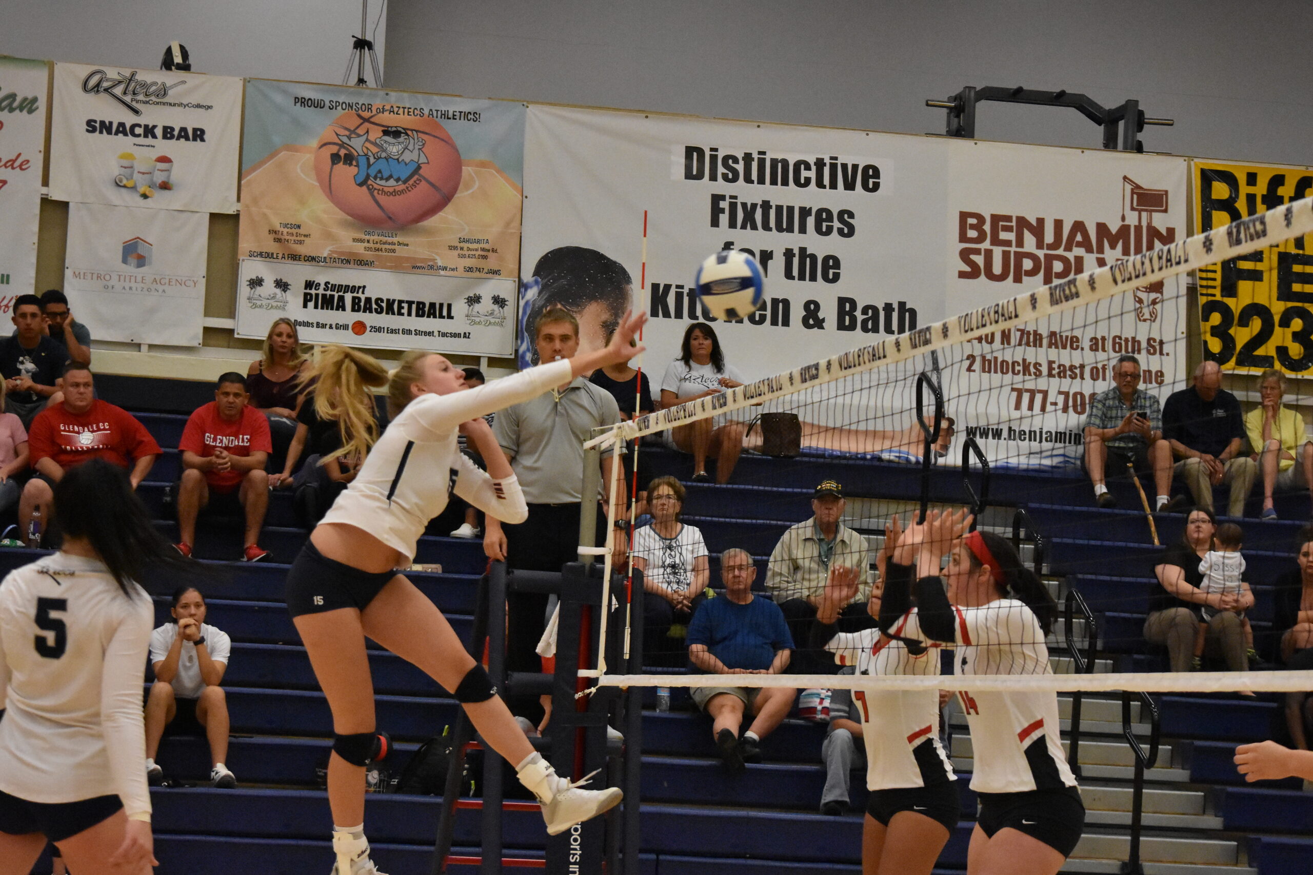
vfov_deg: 13.0
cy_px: 438
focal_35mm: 105
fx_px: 3830
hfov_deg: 19.5
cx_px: 656
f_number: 5.6
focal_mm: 70
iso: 5000
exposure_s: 1/1000
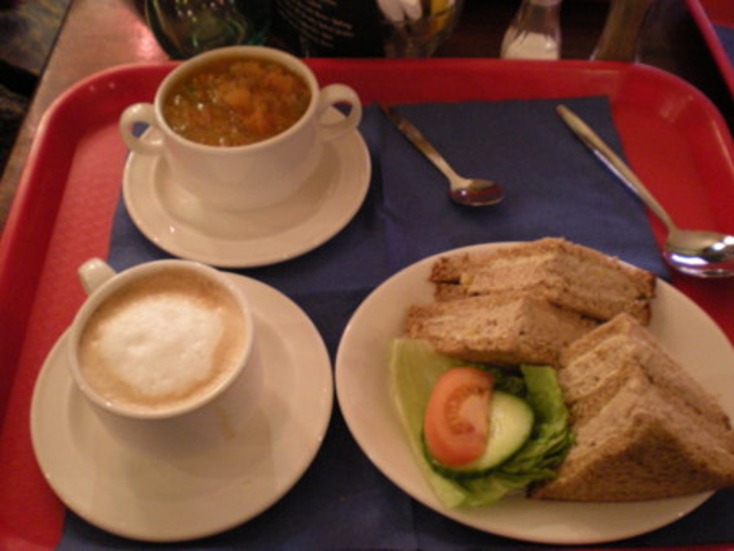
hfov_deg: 49.0
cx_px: 367
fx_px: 806
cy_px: 276
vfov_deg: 37.8
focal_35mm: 38
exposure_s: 1/5.3
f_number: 3.1
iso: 400
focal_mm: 6.3
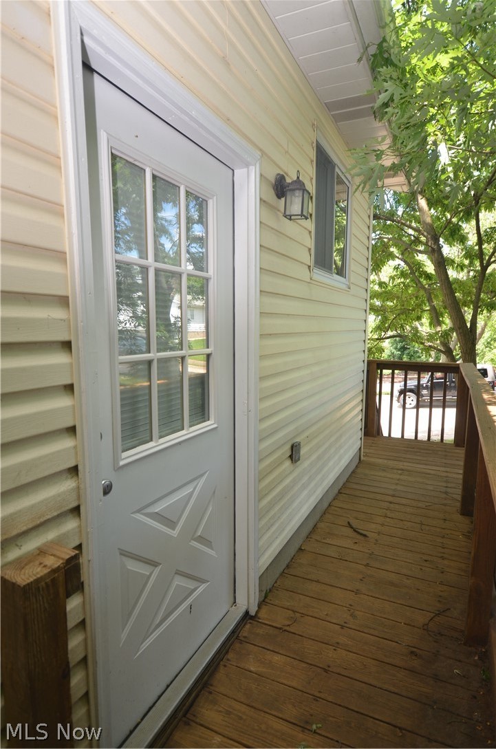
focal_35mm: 21
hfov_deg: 59.3
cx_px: 248
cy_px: 374
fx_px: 436
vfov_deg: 81.3
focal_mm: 14
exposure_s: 1/100
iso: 200
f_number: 5
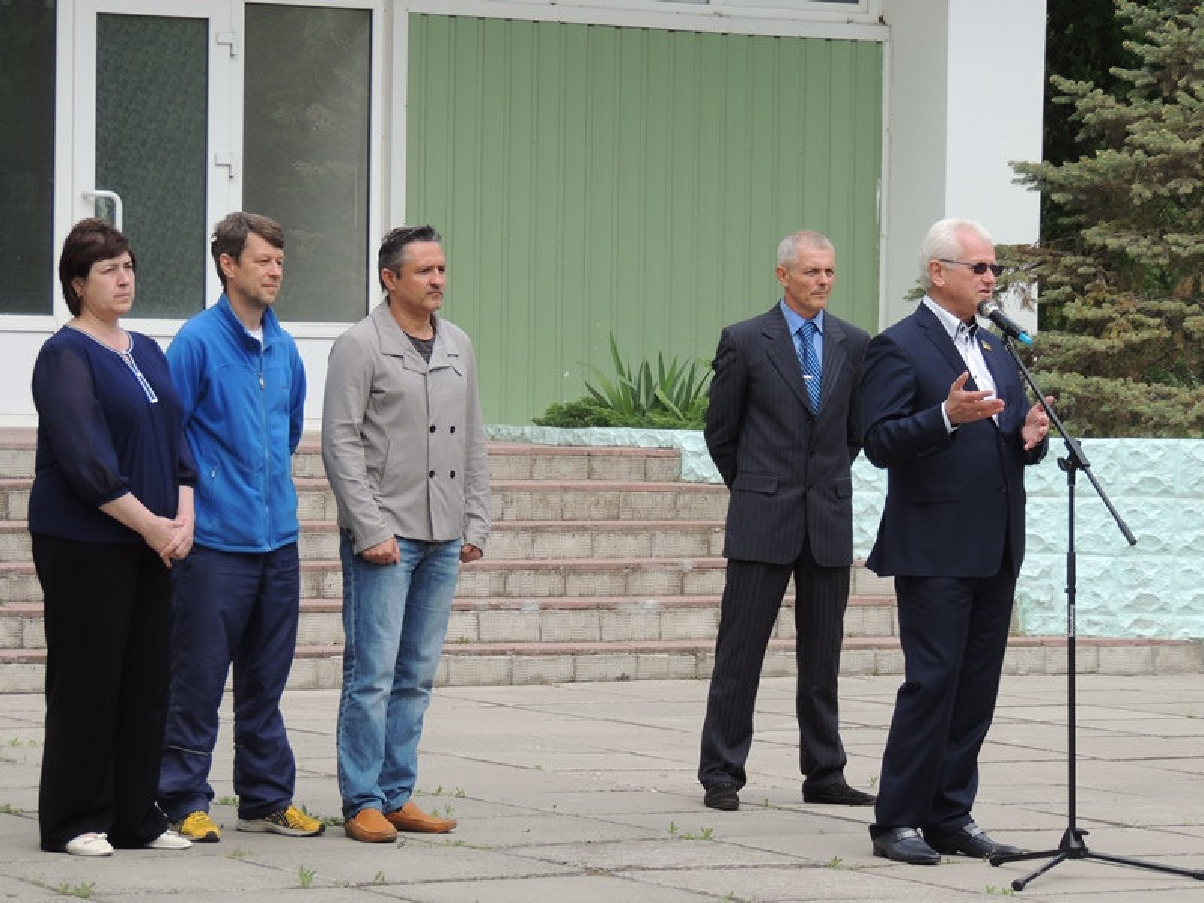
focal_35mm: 145
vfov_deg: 10.2
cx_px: 602
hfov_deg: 13.6
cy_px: 452
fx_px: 5043
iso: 100
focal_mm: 25.8
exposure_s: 1/250
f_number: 4.4
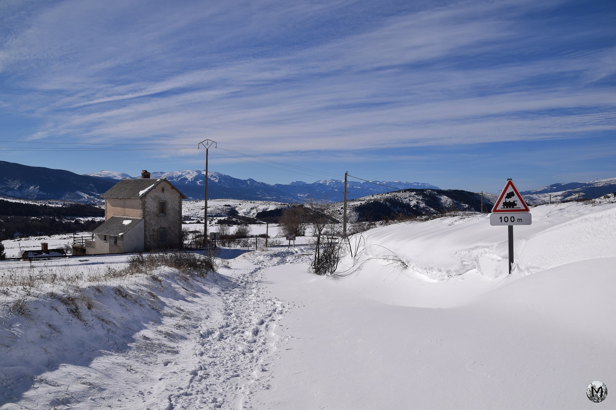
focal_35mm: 32
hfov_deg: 59.5
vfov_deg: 41.7
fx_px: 539
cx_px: 308
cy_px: 205
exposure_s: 1/640
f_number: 13
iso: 200
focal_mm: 21
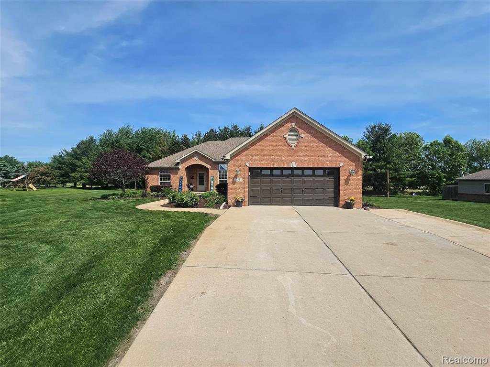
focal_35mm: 13
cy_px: 184
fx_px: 184
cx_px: 245
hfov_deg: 106.2
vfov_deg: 89.9
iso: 50
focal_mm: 2.2
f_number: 2.2
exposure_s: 1/4373
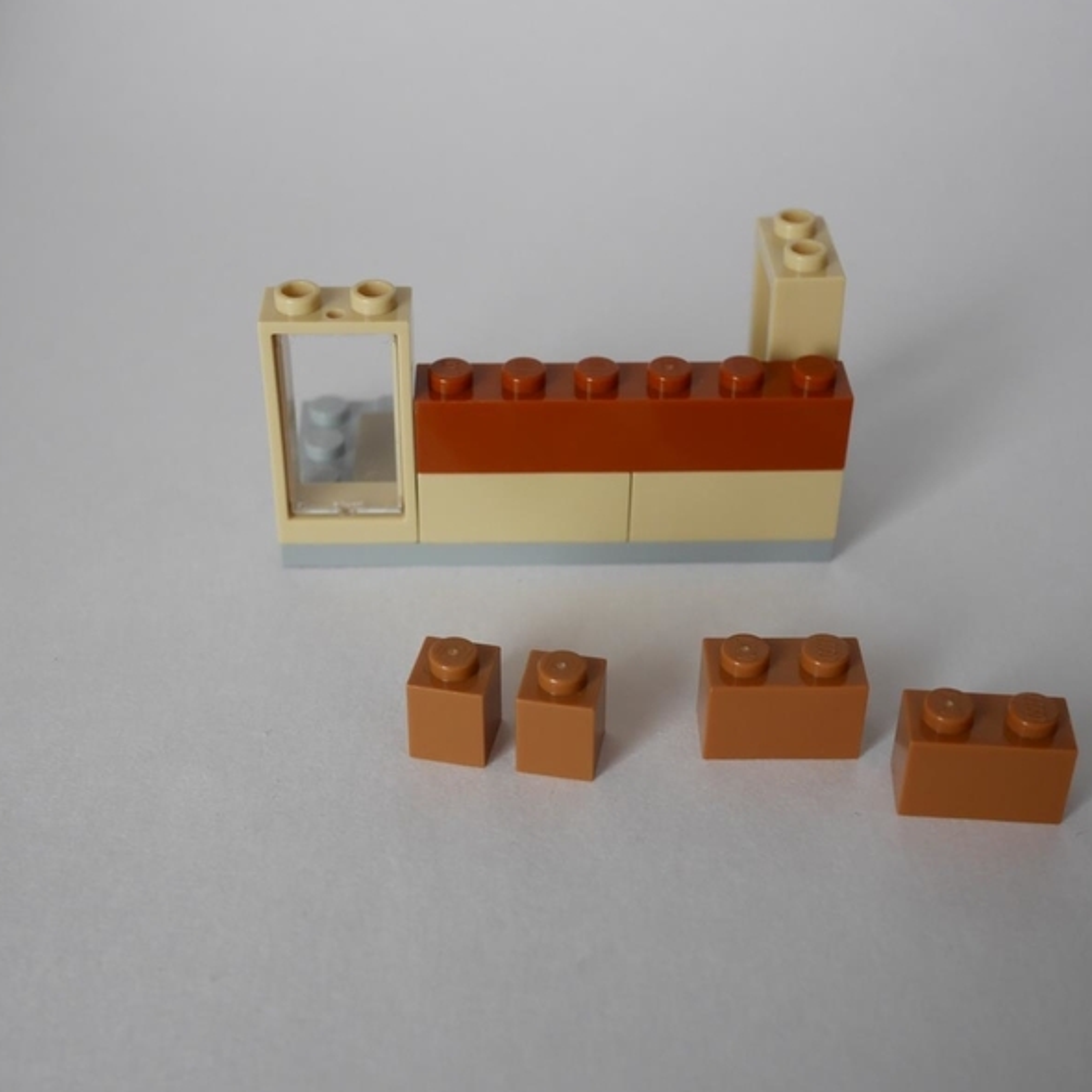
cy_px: 543
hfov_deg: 35.4
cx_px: 561
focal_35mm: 48
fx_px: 1713
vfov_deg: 35.4
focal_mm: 20
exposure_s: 1/60
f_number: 5
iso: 640
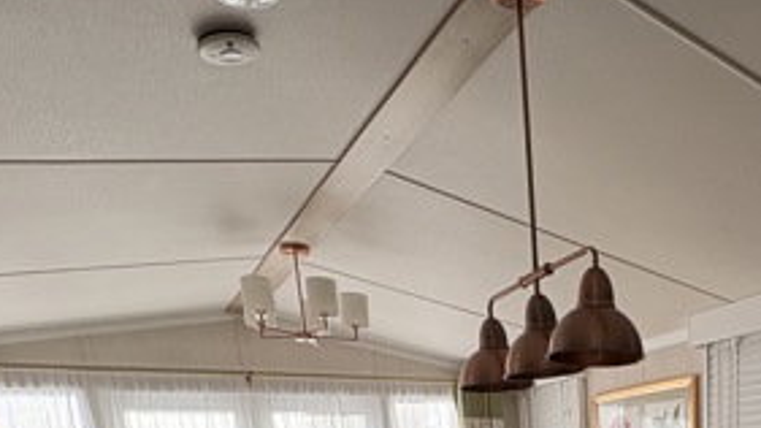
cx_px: 626
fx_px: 767
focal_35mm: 38
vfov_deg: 23.3
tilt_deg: -13.3
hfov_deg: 49.2
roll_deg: +3.4
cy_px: 681
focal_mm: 2.22
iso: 64
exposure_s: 1/492
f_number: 2.2
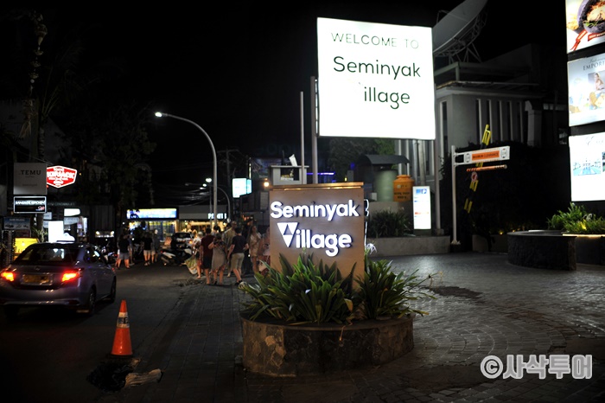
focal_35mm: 35
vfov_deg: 37.8
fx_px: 588
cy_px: 202
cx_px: 302
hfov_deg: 54.5
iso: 250
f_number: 2.8
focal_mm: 35
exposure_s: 1/30
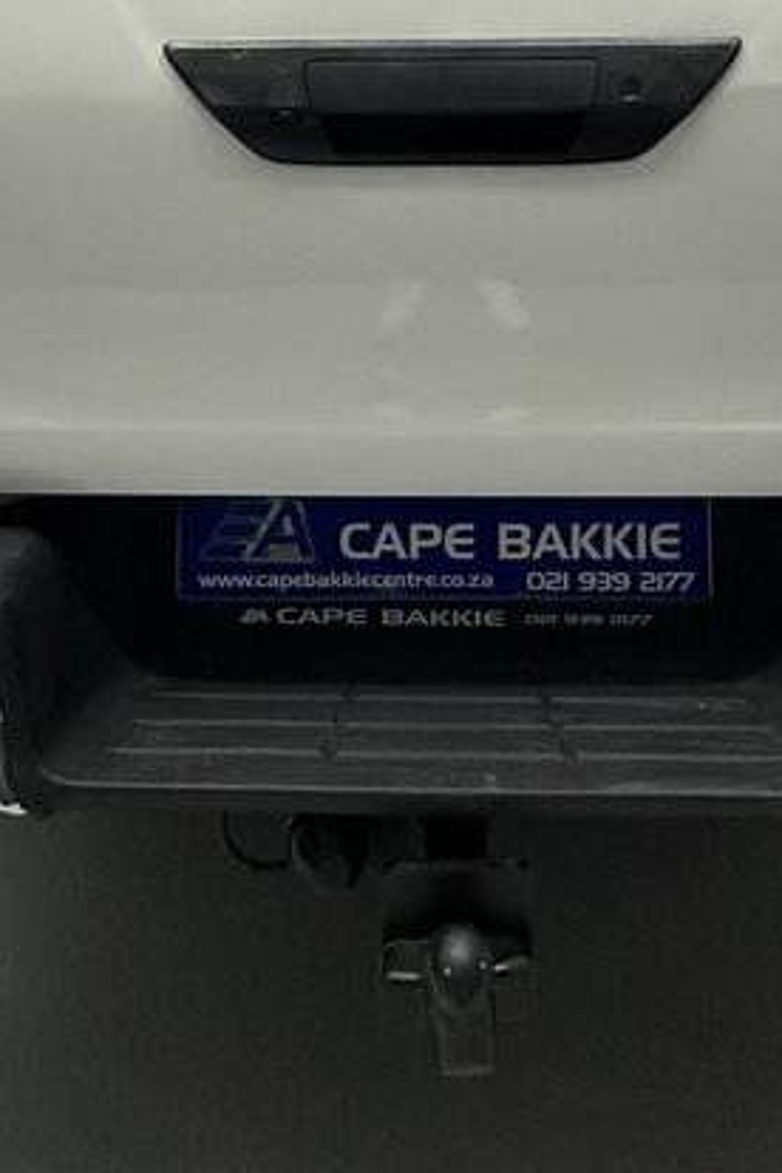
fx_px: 1173
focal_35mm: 36
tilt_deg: -12.2
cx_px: 405
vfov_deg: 48.9
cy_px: 176
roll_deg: +1.2
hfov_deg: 36.9
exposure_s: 1/100
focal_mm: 2.22
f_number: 2.2
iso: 250
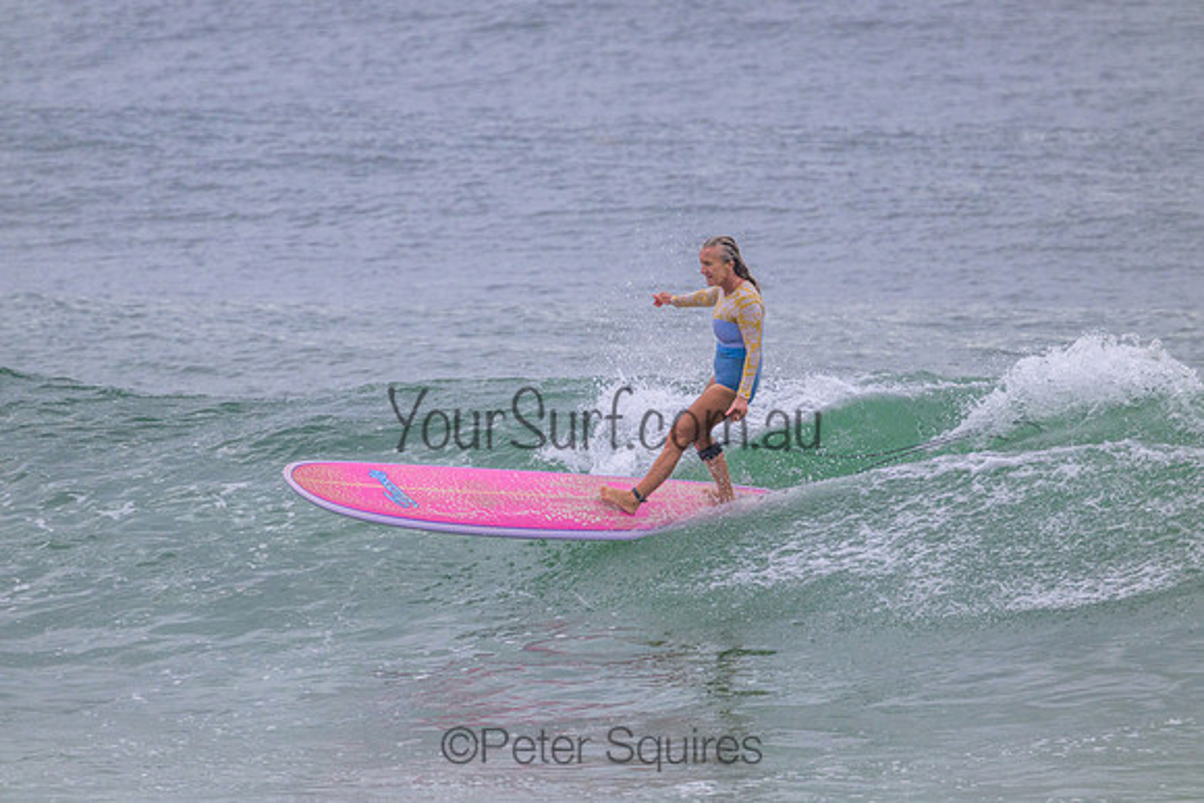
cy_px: 402
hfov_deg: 2.6
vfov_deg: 1.7
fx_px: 26761
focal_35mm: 800
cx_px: 602
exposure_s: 1/2000
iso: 1400
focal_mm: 800
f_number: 11
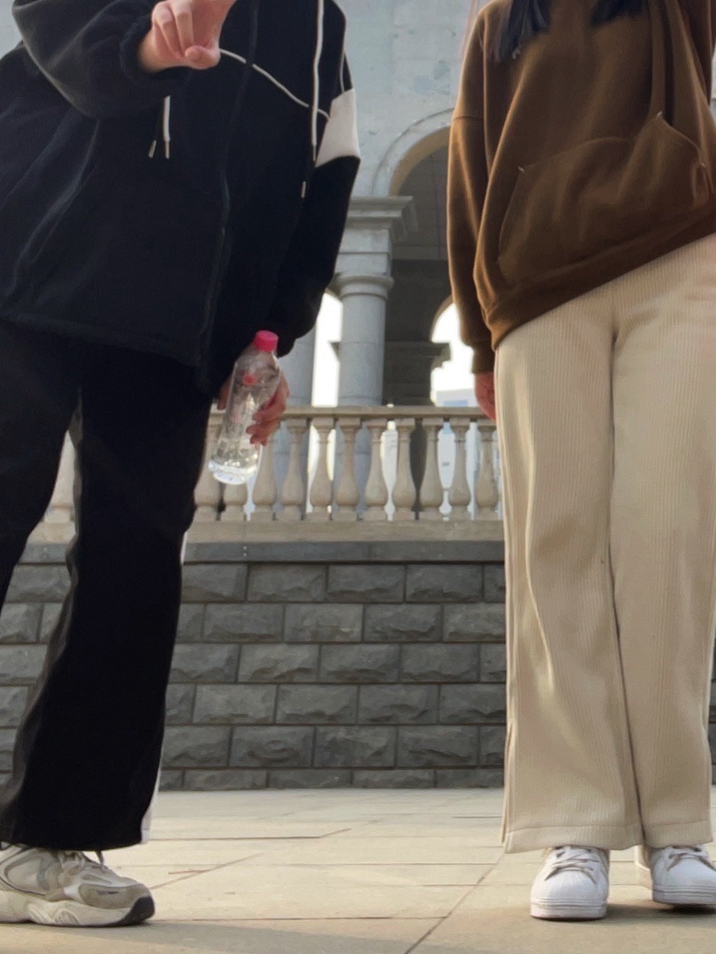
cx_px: 358
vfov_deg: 60.0
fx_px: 827
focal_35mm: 30
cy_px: 477
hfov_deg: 46.8
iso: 25
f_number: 2.2
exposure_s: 1/389
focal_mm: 2.71
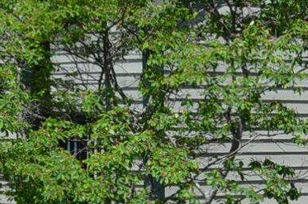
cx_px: 286
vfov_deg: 6.5
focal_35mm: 209
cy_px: 277
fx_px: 1785
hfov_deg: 9.8
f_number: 8
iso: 100
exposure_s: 1/250
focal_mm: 22
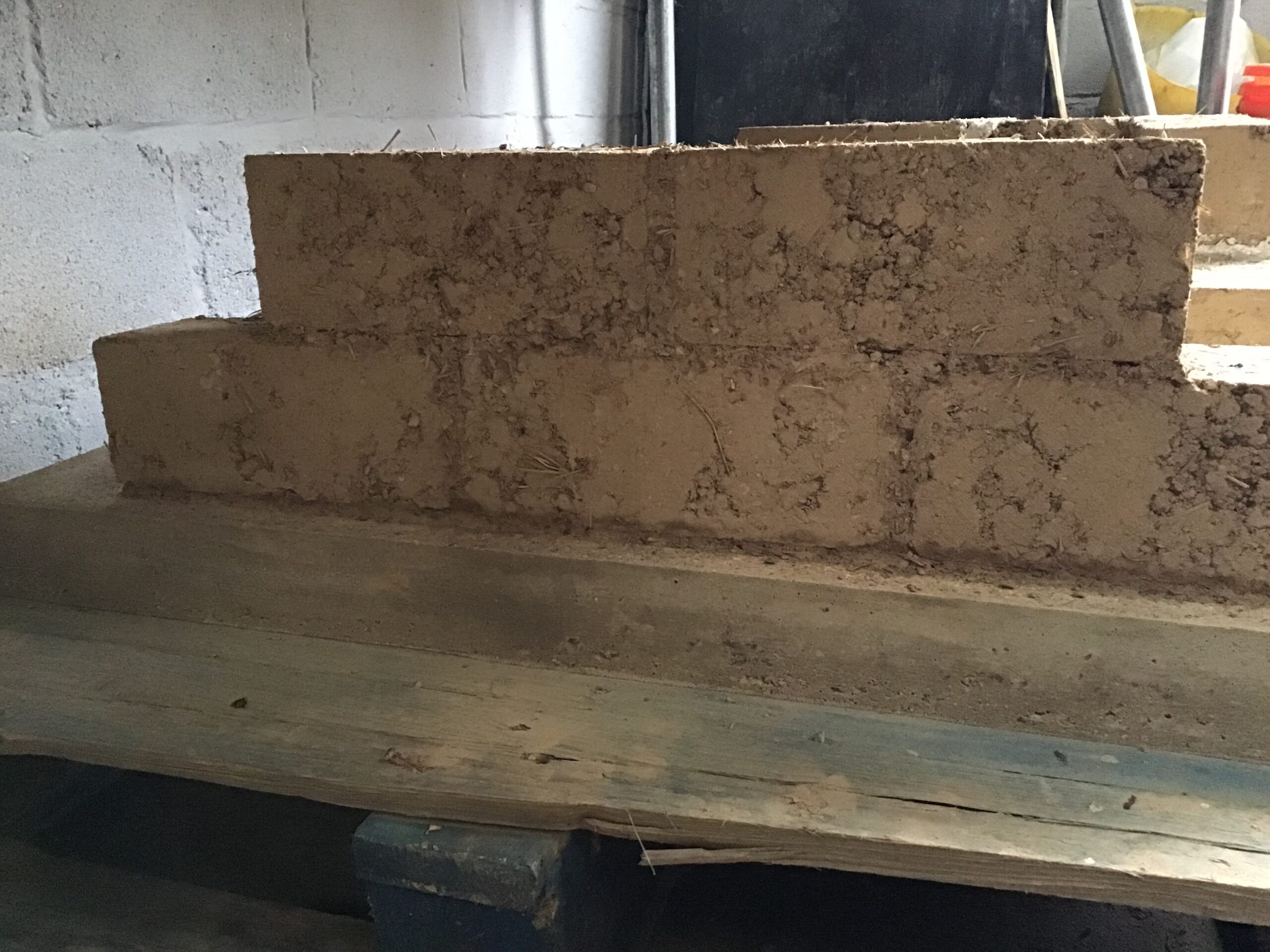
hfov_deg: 58.4
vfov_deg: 45.4
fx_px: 1137
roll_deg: +1.5
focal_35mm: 31
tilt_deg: -16.4
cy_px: 476
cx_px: 635
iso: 500
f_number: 2.4
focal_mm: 3.3
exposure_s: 1/17
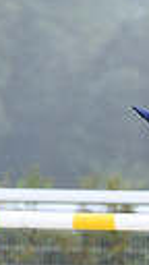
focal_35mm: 851
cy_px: 240
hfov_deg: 1.4
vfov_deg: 2.5
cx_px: 441
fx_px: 5977
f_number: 5
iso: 1000
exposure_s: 1/800
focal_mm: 180
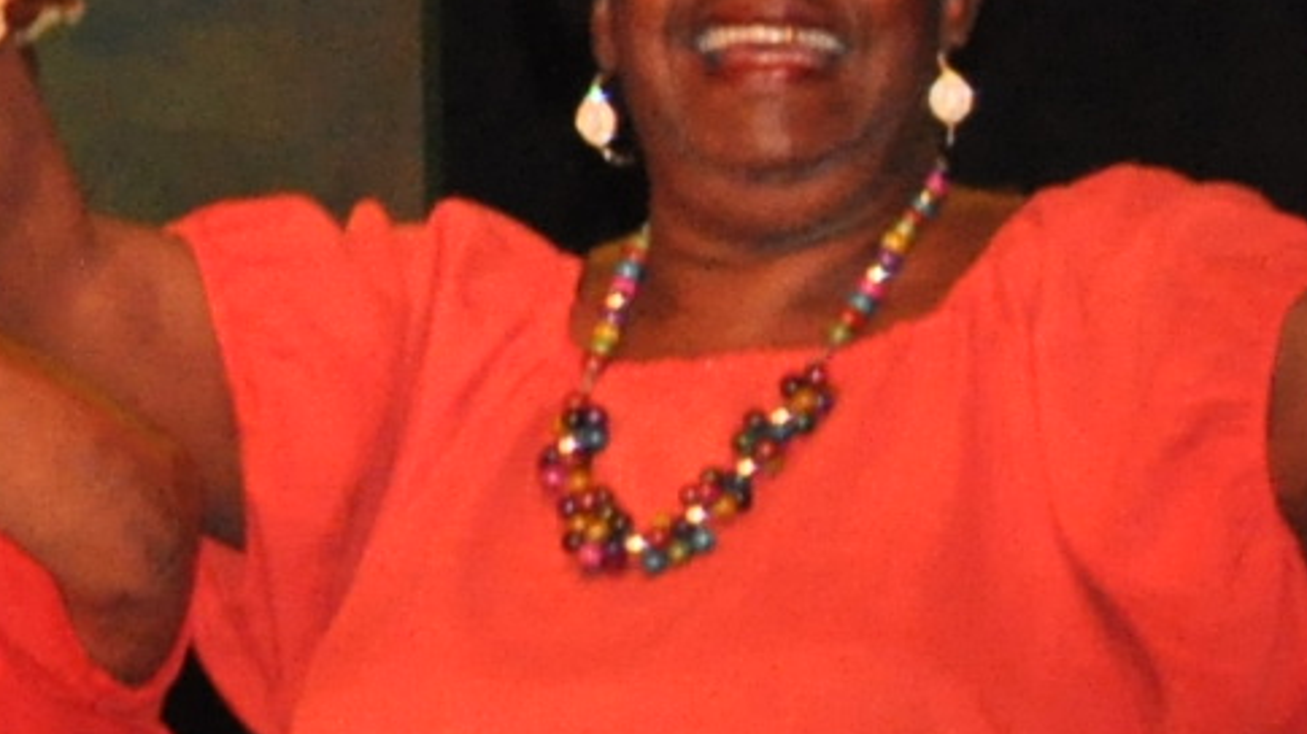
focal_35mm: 417
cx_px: -2692
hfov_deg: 4.9
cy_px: 626
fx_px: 14449
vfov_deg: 2.9
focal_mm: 40
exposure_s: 1/60
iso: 1250
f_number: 5.3
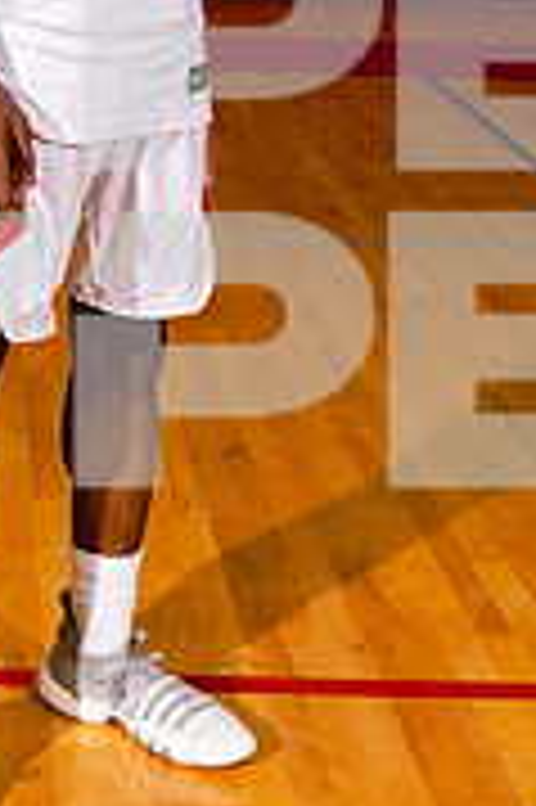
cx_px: 32
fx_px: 2081
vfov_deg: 21.3
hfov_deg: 14.5
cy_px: 36
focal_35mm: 93
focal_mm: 37
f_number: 8
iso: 800
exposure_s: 1/250
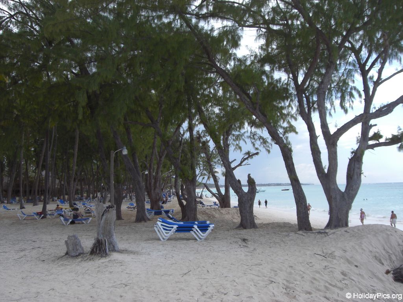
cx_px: 202
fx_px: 442
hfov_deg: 49.0
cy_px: 151
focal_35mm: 38
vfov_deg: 37.7
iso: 64
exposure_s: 1/500
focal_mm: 6.2
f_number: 2.7
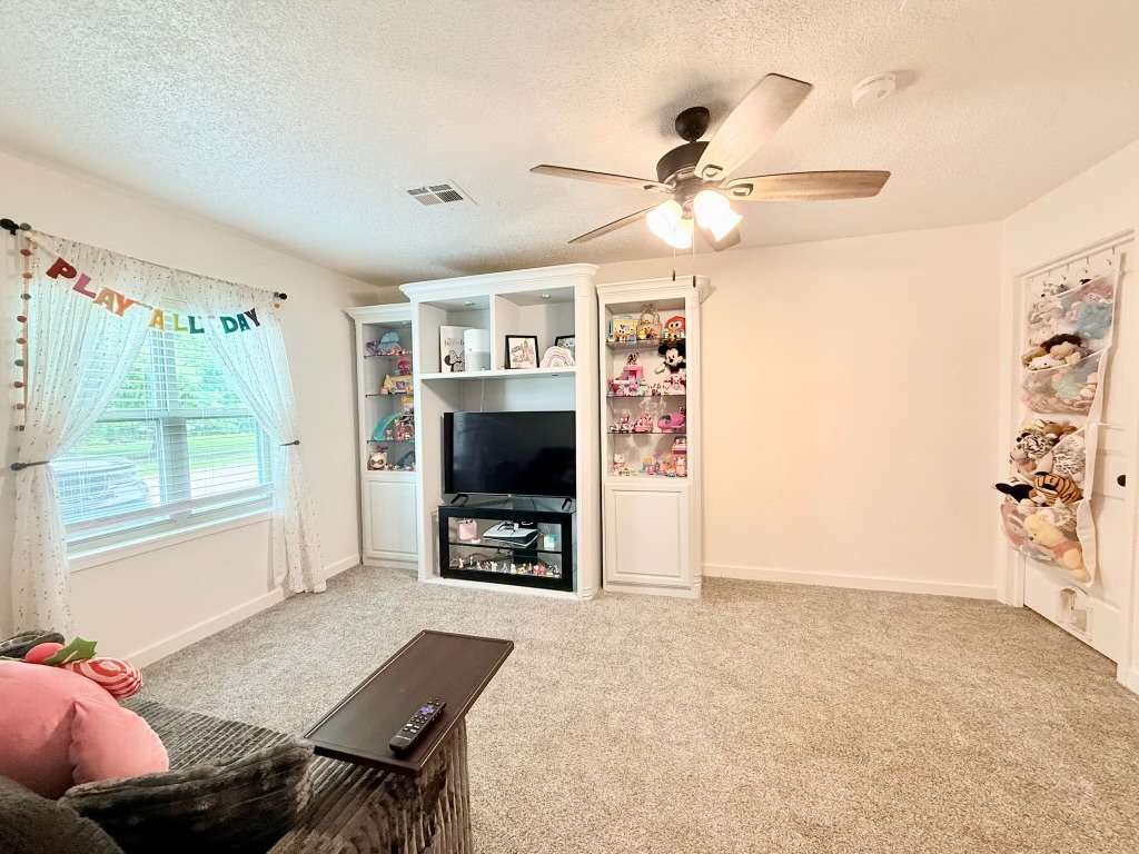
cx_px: 570
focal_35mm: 14
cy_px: 427
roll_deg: +1.2
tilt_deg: -2.8
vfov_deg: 85.7
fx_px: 461
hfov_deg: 102.1
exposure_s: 1/60
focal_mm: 2.22
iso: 320
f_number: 2.2
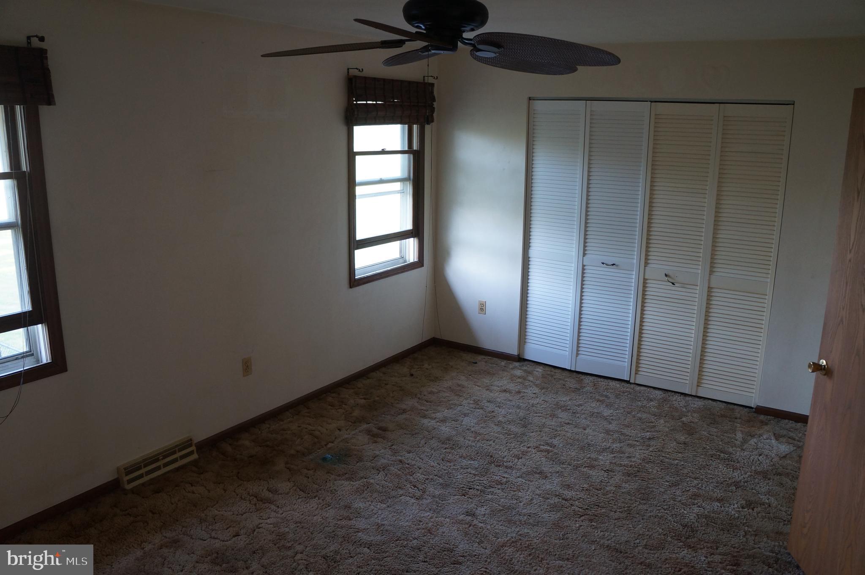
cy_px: 288
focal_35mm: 27
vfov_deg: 47.8
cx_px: 432
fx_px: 648
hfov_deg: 67.4
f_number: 4
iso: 500
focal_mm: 18
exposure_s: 1/60
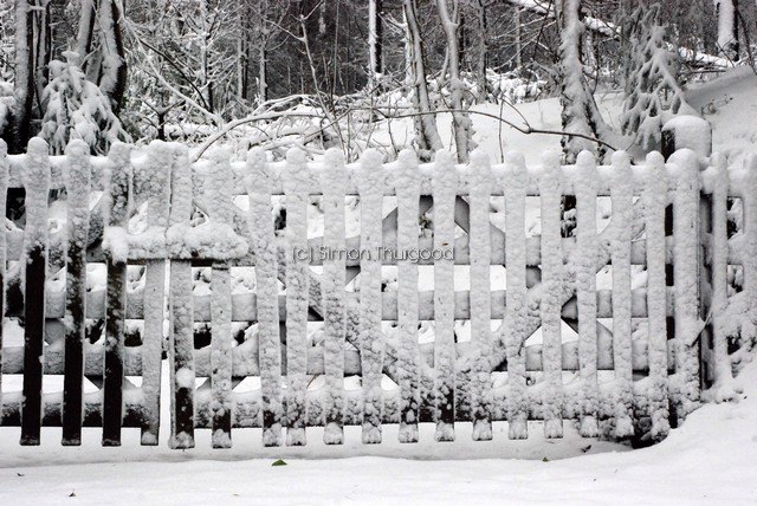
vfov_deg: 17.5
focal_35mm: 78
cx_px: 378
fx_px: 1642
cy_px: 253
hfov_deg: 26.0
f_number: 13
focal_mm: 52
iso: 1600
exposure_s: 1/640
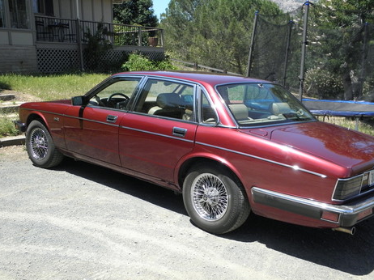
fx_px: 421
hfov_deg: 47.9
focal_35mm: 39
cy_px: 139
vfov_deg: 36.8
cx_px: 192
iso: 160
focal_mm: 6.4
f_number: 7.4
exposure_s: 1/200
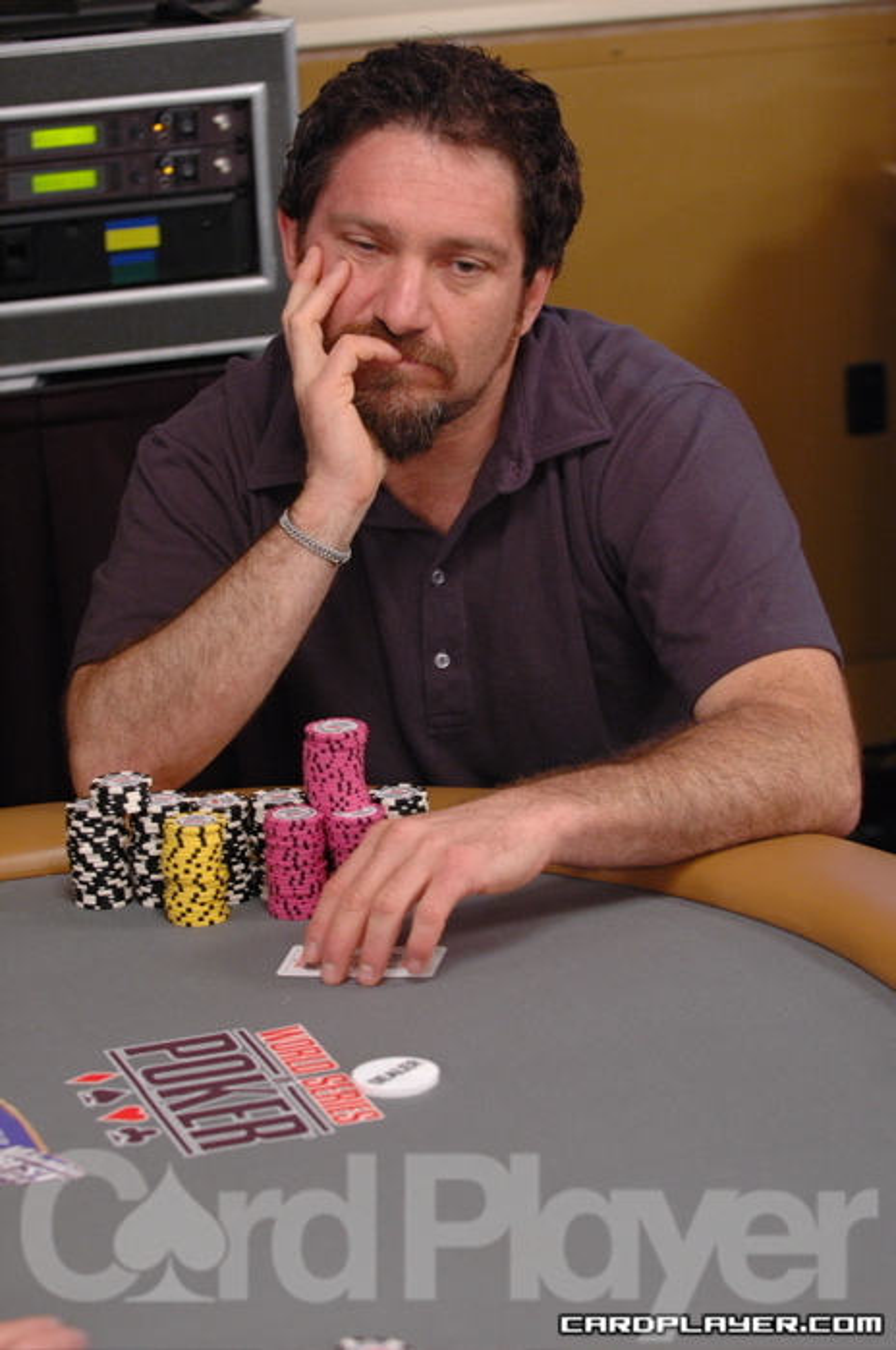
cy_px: 675
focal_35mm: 105
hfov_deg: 13.0
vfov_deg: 19.5
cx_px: 448
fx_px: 3931
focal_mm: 70
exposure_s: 1/30
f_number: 3.5
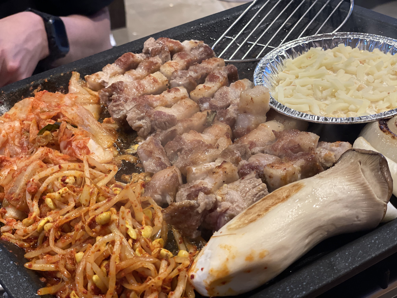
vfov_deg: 28.0
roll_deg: +0.6
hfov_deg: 36.8
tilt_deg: -34.9
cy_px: 149
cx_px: 198
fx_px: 596
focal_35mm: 52
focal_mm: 6
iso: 250
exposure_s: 1/40
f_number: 2
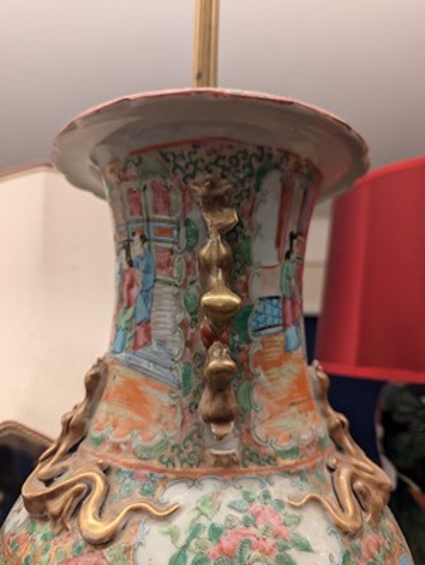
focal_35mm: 24
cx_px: 212
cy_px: 282
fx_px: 392
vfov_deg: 71.5
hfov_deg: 56.9
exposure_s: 1/100
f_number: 1.85
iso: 425
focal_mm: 6.81
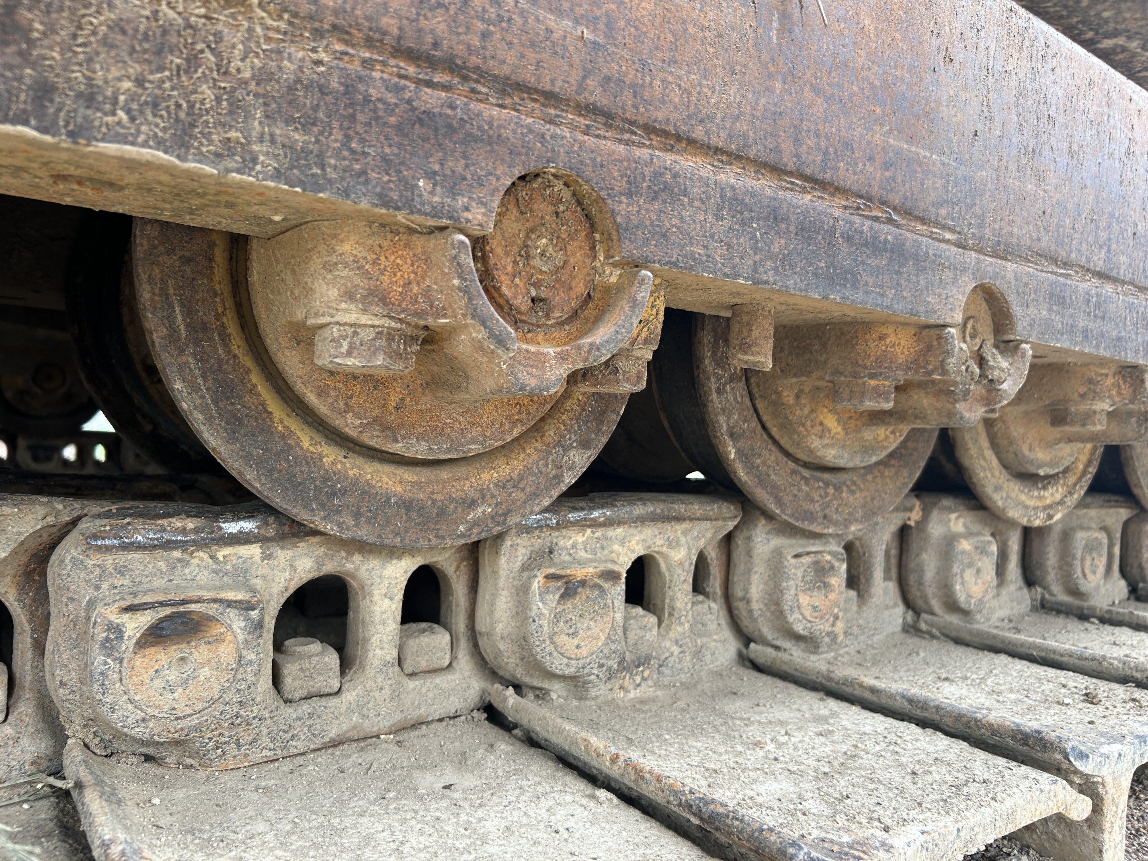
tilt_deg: +4.4
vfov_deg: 53.1
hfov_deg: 67.3
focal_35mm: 26
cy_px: 430
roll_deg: -0.4
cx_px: 574
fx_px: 862
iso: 40
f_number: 1.5
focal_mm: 5.7
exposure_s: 1/135
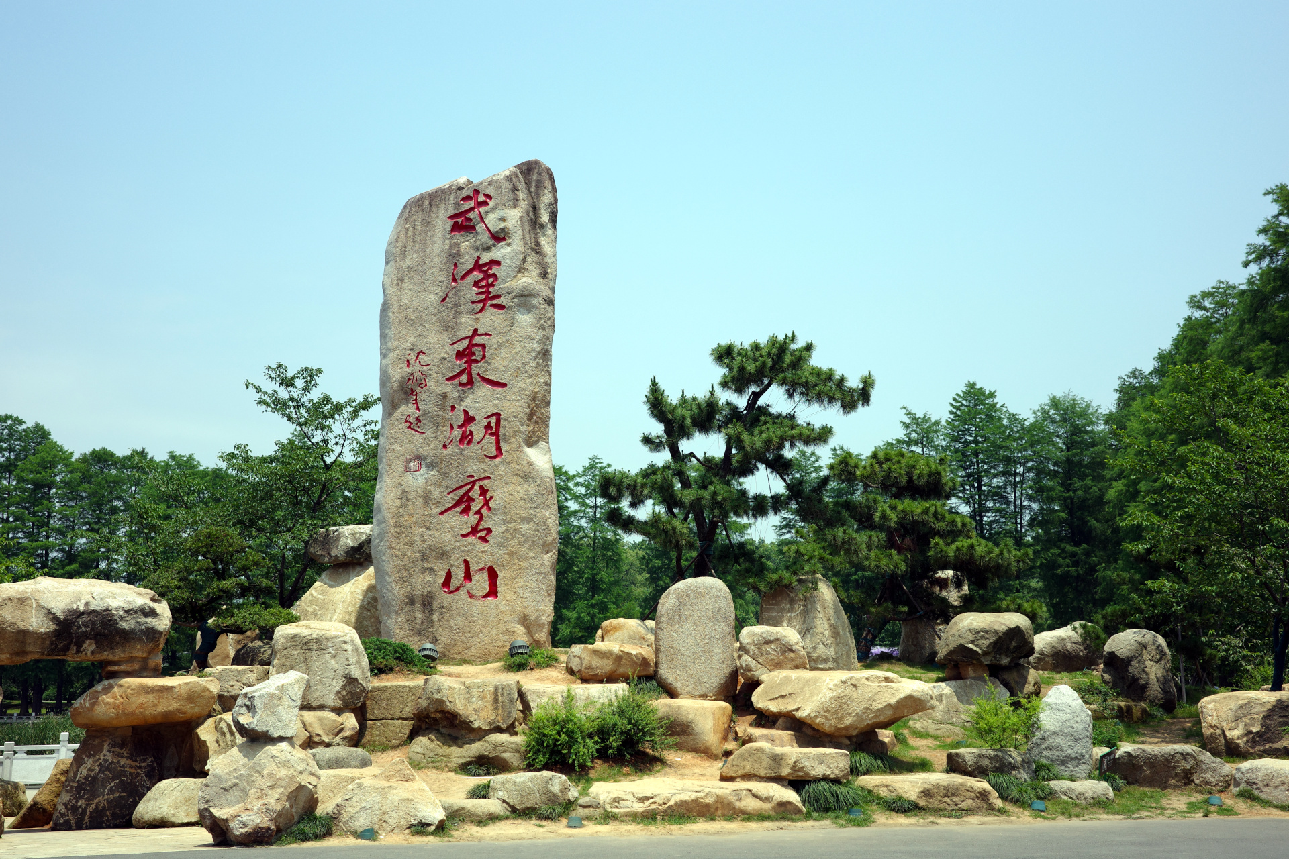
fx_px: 1432
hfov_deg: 48.5
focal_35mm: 40
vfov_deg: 33.4
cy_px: 430
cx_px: 644
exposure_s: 1/500
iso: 100
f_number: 5.6
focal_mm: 26
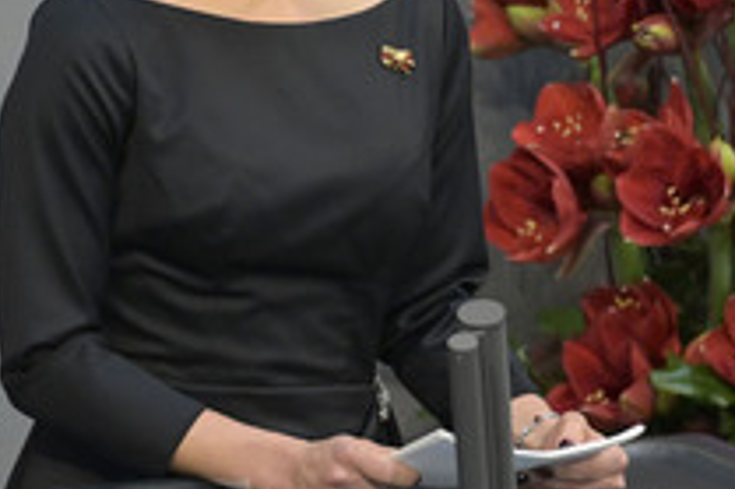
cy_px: 109
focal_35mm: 864
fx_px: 17626
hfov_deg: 2.4
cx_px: 255
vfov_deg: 1.6
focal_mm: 400
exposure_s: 1/320
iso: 10000
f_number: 5.6
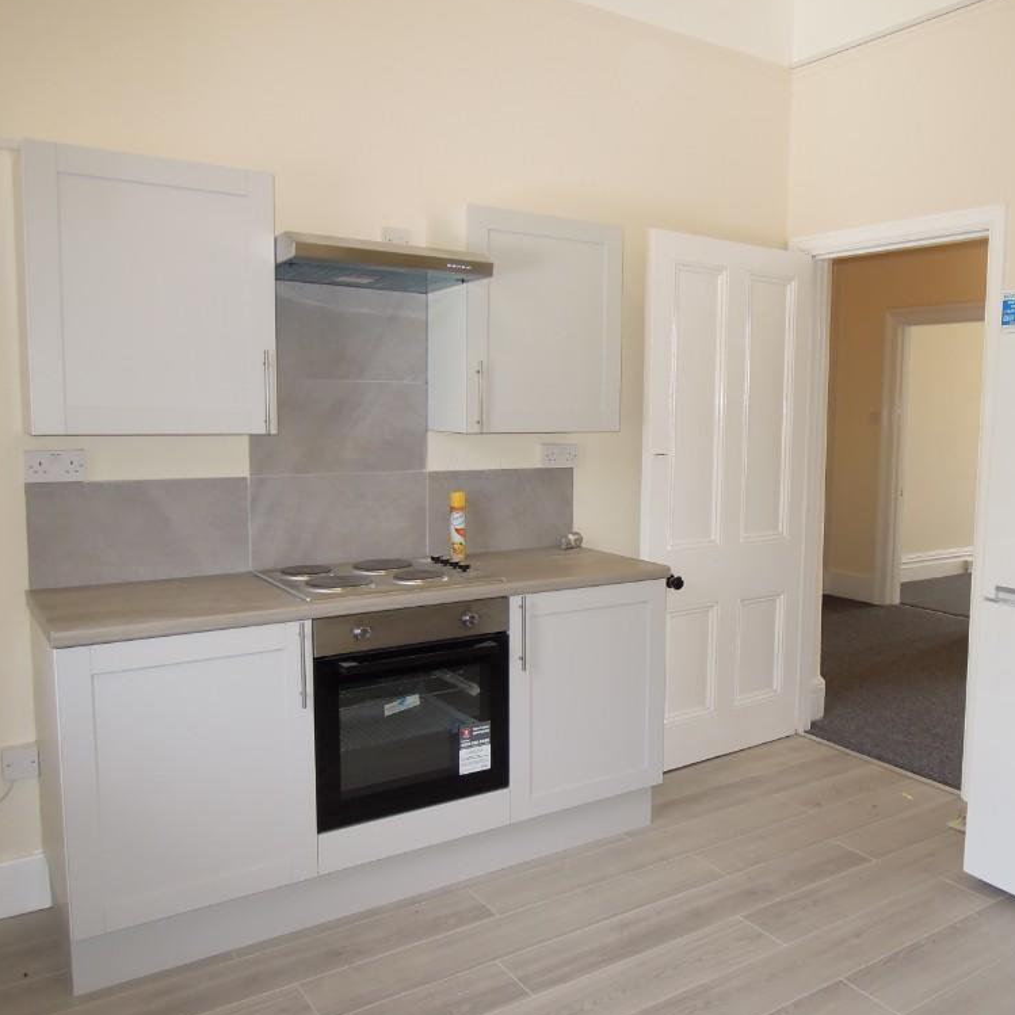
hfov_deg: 55.1
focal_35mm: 29
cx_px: 621
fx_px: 962
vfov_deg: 55.6
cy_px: 501
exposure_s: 1/60
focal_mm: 4.3
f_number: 2.8
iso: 160
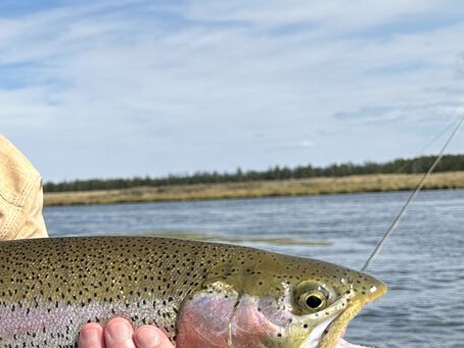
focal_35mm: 74
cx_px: -95
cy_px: 202
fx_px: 992
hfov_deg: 23.9
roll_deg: +3.3
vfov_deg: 19.9
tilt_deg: +1.4
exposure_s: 1/4348
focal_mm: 6.86
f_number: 1.78
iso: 80
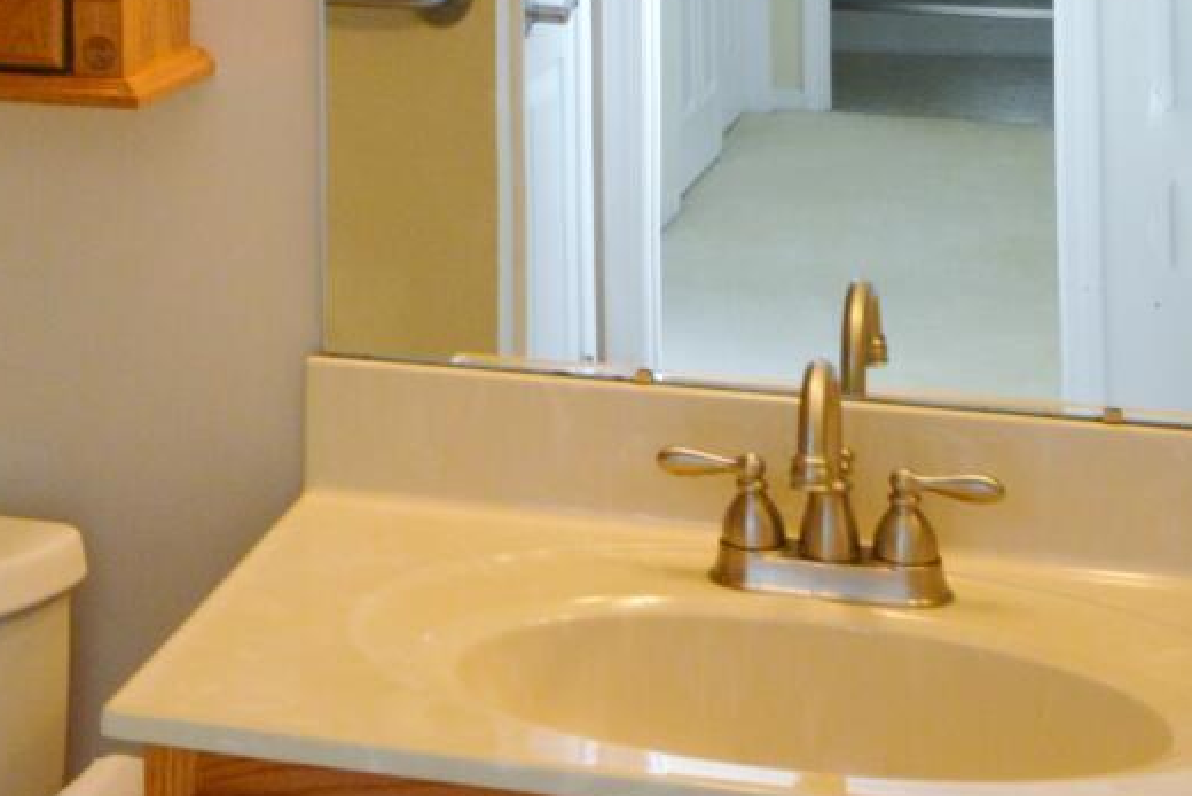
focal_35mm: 98
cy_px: -420
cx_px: -230
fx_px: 3243
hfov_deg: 19.6
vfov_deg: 13.2
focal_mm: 17
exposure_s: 1/60
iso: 450
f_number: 4.2
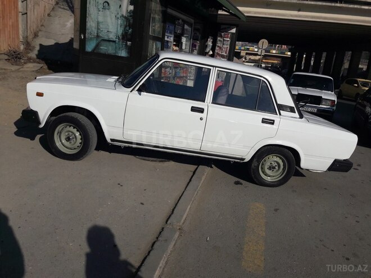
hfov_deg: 63.4
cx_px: 186
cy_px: 139
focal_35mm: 28
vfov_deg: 49.7
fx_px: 300
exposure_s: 1/4484
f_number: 1.9
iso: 40
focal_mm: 3.7
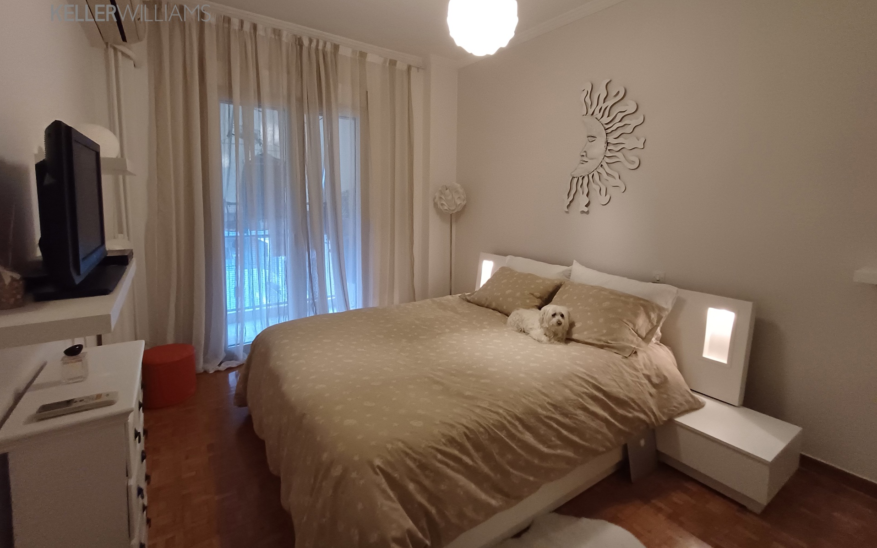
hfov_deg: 94.4
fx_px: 406
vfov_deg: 67.5
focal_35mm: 17
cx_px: 438
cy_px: 224
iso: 400
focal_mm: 1.64
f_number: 2.2
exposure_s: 1/25
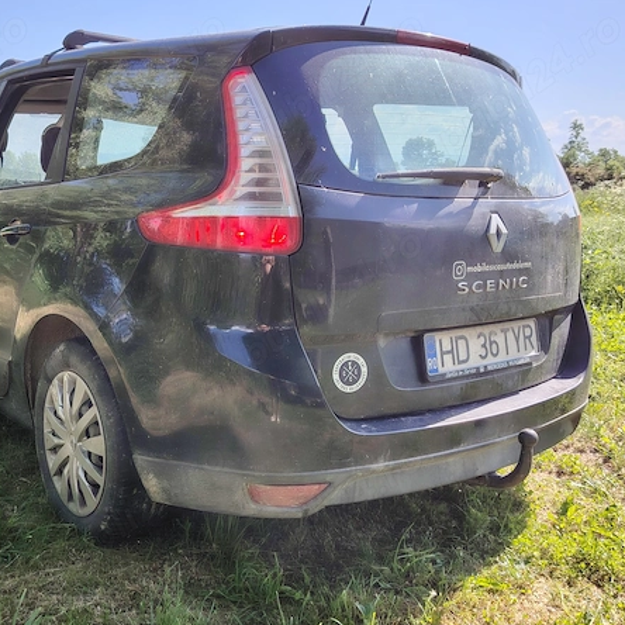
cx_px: 232
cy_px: 315
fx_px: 756
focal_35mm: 37
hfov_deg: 44.5
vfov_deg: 44.9
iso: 100
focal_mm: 5.25
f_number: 1.75
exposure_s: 1/425
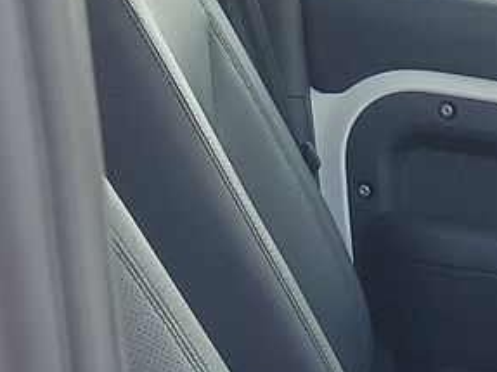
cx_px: 828
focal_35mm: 134
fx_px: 1923
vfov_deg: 10.4
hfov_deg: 13.5
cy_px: 682
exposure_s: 1/119
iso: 75
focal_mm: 6.7
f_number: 1.8
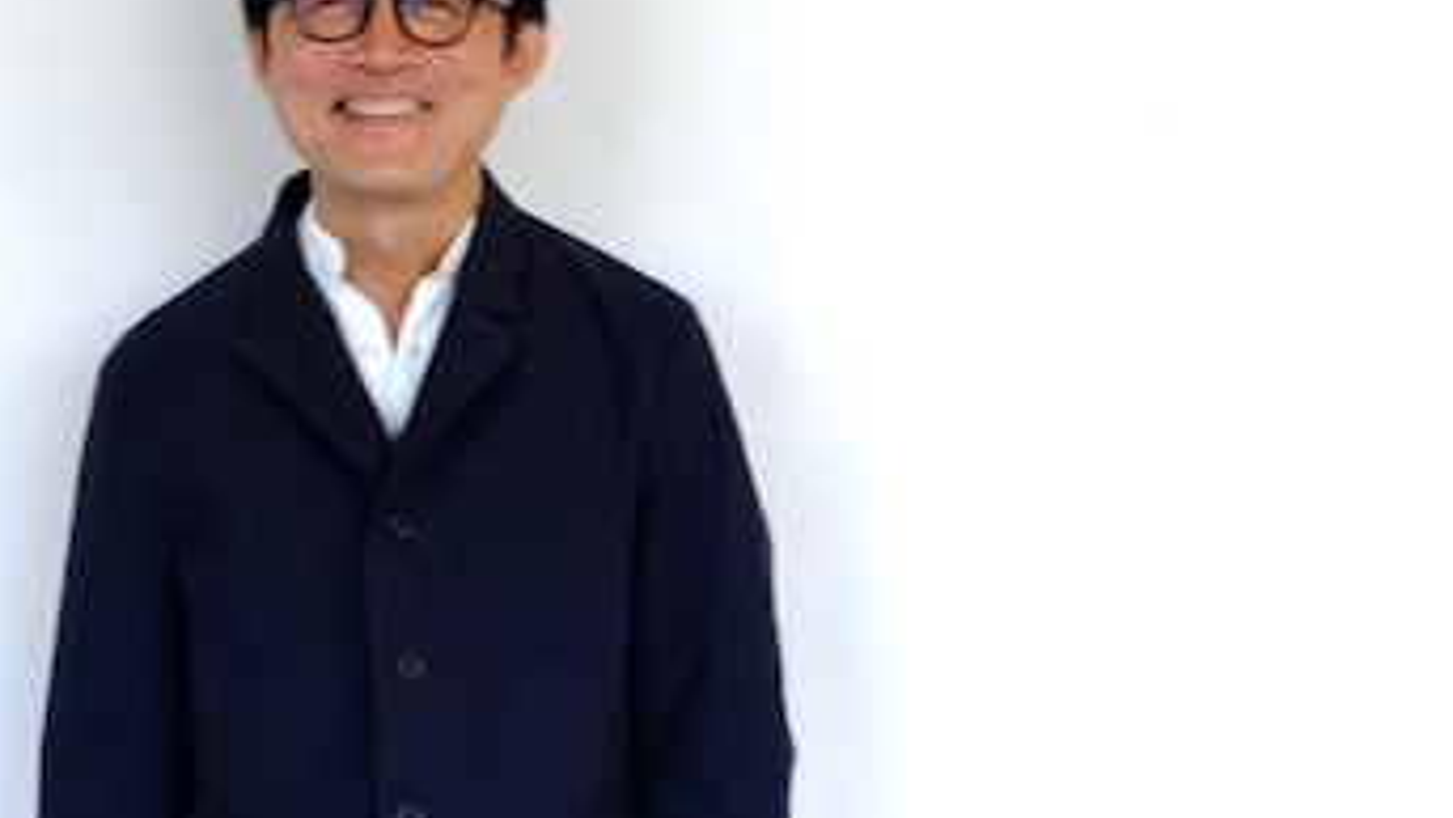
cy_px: 610
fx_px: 2543
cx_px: 415
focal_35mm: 66
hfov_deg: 31.5
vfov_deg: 18.2
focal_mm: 24.3
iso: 320
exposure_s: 1/60
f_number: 3.2
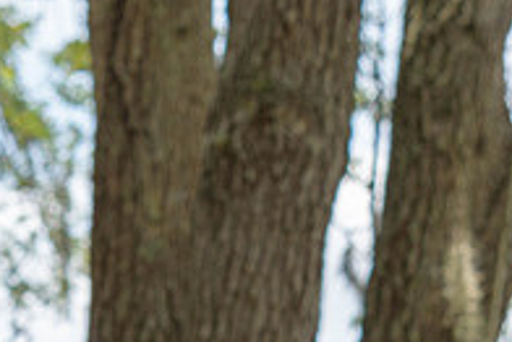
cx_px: 243
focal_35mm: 244
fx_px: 3473
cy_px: 503
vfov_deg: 5.6
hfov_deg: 8.4
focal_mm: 55
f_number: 8
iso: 200
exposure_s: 1/250
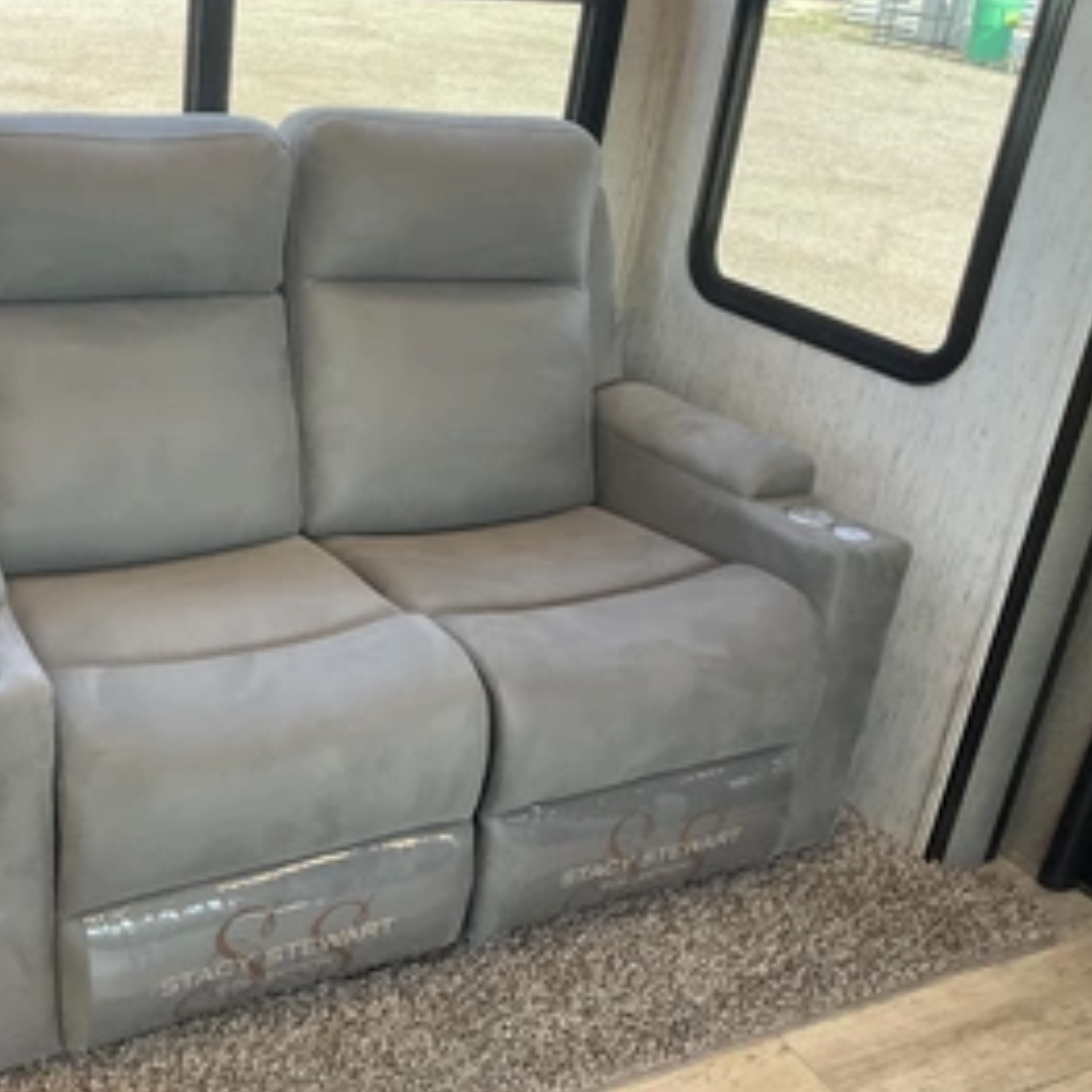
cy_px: 531
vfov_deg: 42.8
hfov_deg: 41.7
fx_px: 1392
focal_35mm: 39
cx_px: 282
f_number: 1.8
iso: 80
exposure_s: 1/50
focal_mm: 3
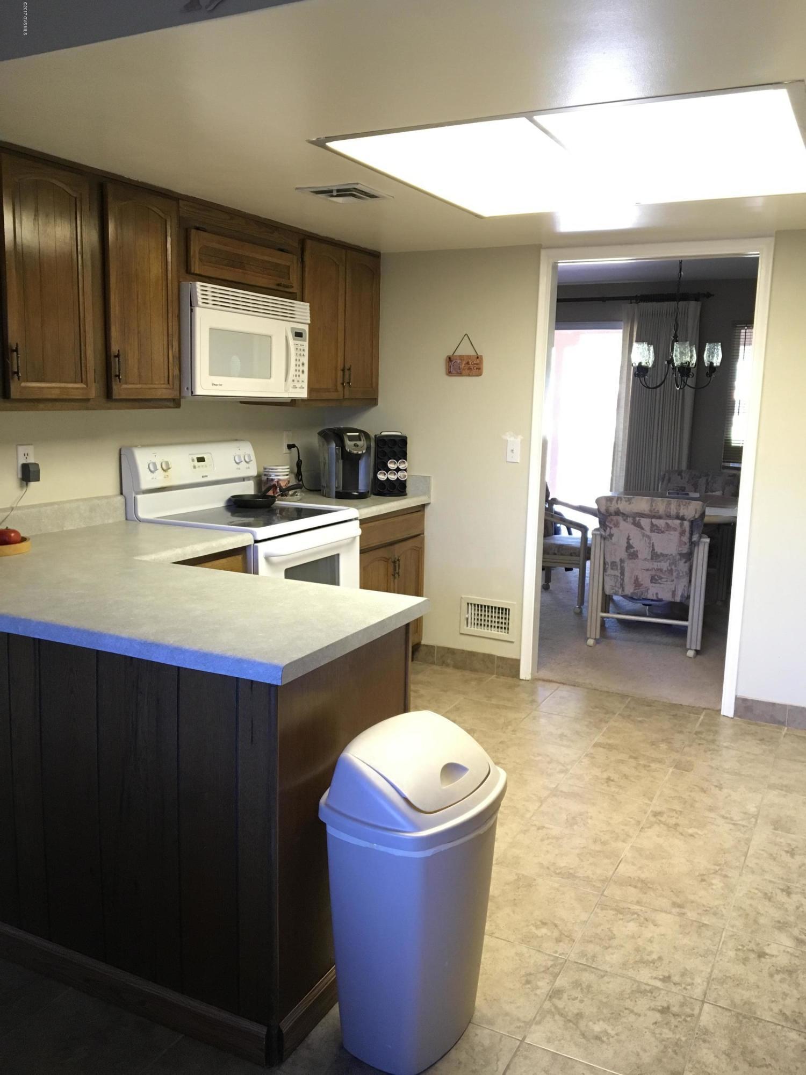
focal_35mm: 29
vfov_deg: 61.7
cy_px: 538
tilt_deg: -9.6
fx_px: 900
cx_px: 403
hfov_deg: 48.2
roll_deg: -0.4
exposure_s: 1/30
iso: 100
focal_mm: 4.15
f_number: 2.2
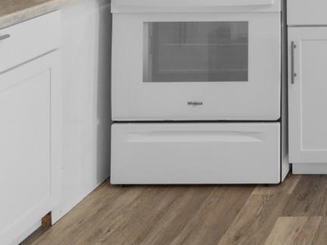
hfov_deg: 27.4
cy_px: -131
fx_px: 520
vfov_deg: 21.8
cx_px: 453
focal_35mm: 55
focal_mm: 10
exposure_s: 1/10
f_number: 4.5
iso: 100
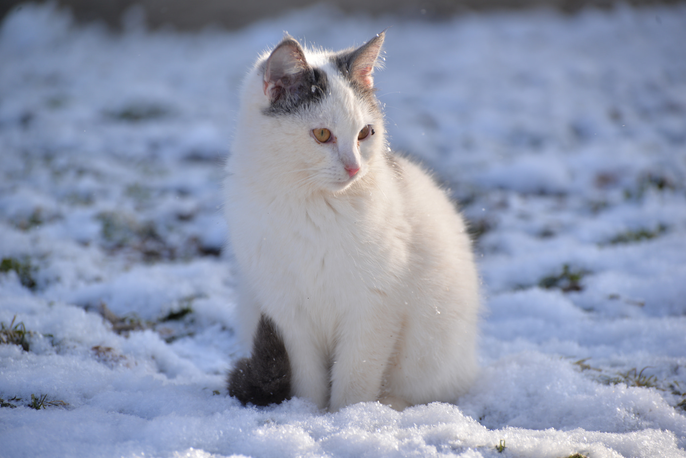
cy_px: 229
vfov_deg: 9.8
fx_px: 2669
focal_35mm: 140
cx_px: 343
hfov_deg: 14.6
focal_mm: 140
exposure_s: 1/640
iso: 125
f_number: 5.6
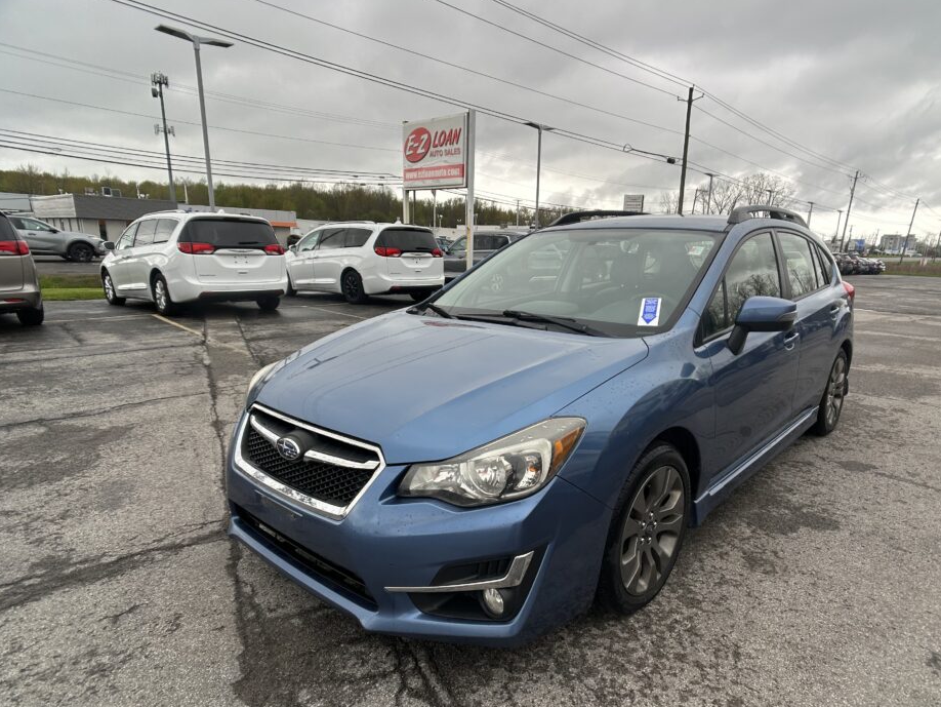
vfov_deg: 48.2
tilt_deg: -13.4
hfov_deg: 61.6
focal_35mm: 29
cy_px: 389
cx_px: 504
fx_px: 789
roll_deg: -0.4
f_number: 1.5
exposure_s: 1/1029
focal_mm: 5.7
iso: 50
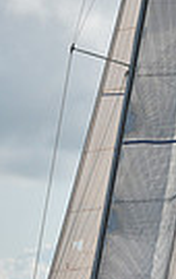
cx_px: 65
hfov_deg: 4.3
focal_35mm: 306
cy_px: 114
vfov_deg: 6.8
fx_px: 2336
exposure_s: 1/2500
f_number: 7.1
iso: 320
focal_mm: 70
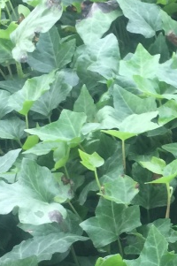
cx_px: 271
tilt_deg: -47.7
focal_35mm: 107
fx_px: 791
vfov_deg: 18.9
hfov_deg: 12.1
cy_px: 227
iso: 32
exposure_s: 1/33
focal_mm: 4.15
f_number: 2.2
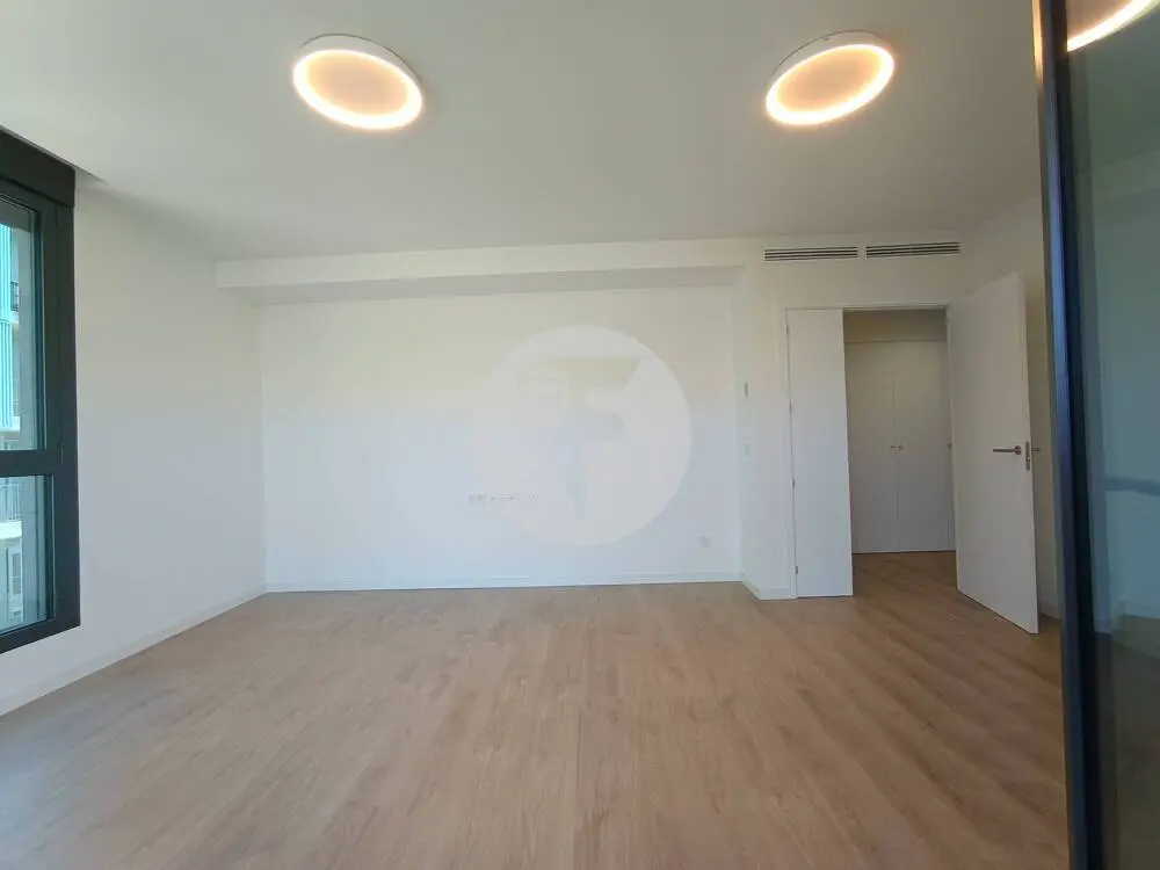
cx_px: 580
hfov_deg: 94.5
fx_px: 536
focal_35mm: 16
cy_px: 435
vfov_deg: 78.1
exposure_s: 1/99.9
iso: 112
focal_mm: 1.65
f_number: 2.2
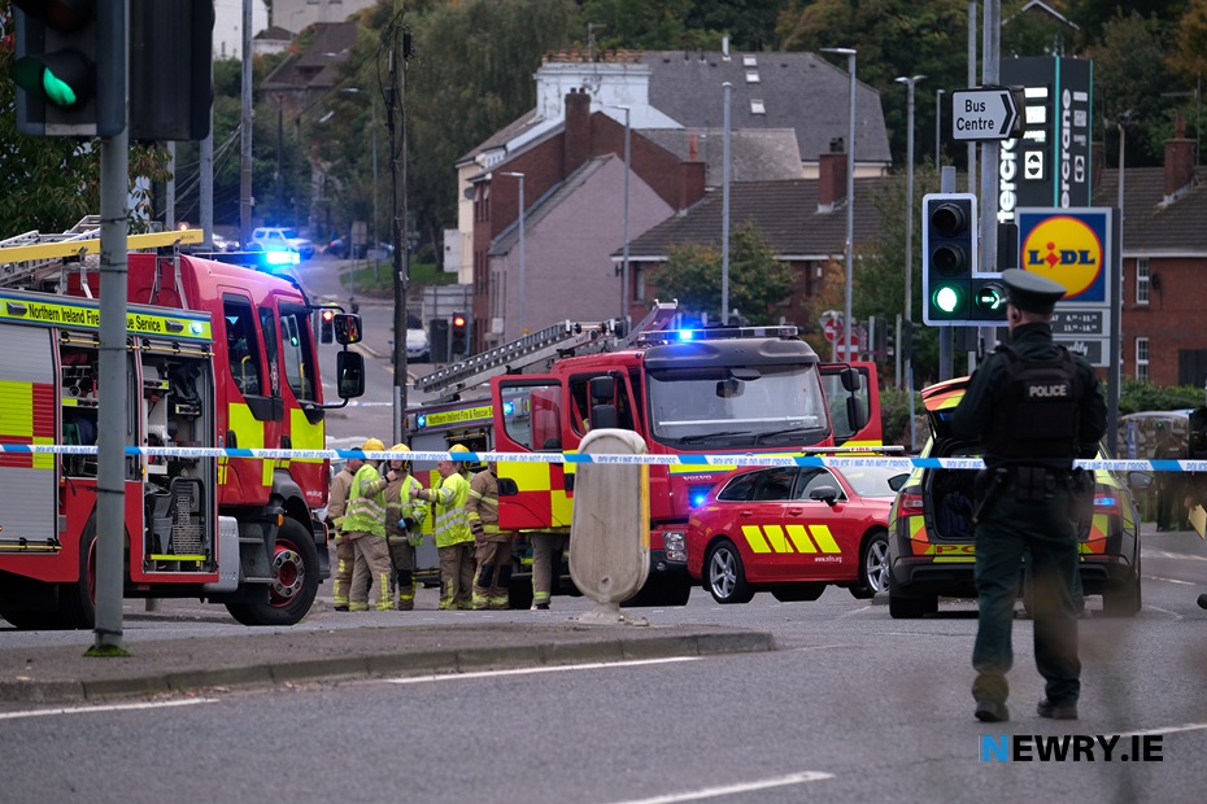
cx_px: 604
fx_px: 6772
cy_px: 402
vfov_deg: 6.8
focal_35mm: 202
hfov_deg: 10.2
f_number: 4
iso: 800
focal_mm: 134.4
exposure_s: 1/110
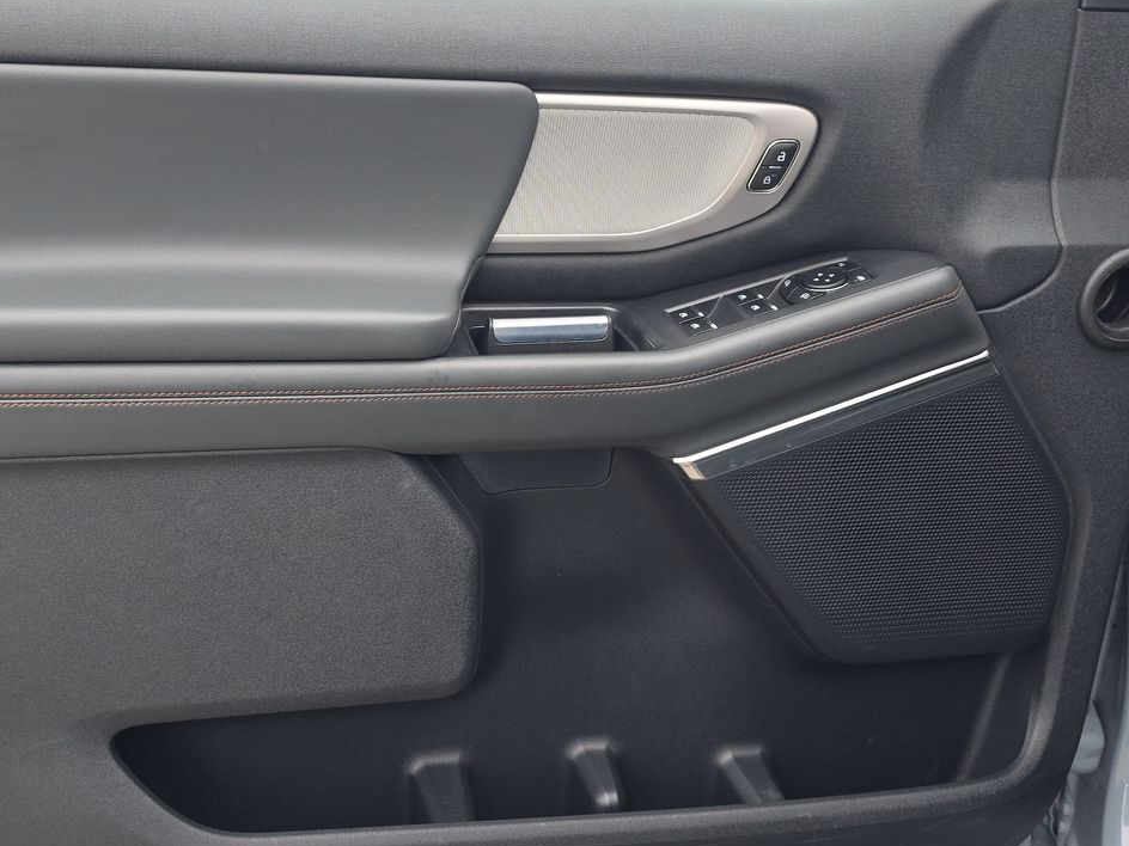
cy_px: 366
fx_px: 1272
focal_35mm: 39
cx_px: 402
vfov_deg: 36.8
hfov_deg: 47.3
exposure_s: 1/119
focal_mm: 6.5
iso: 117
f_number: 1.4
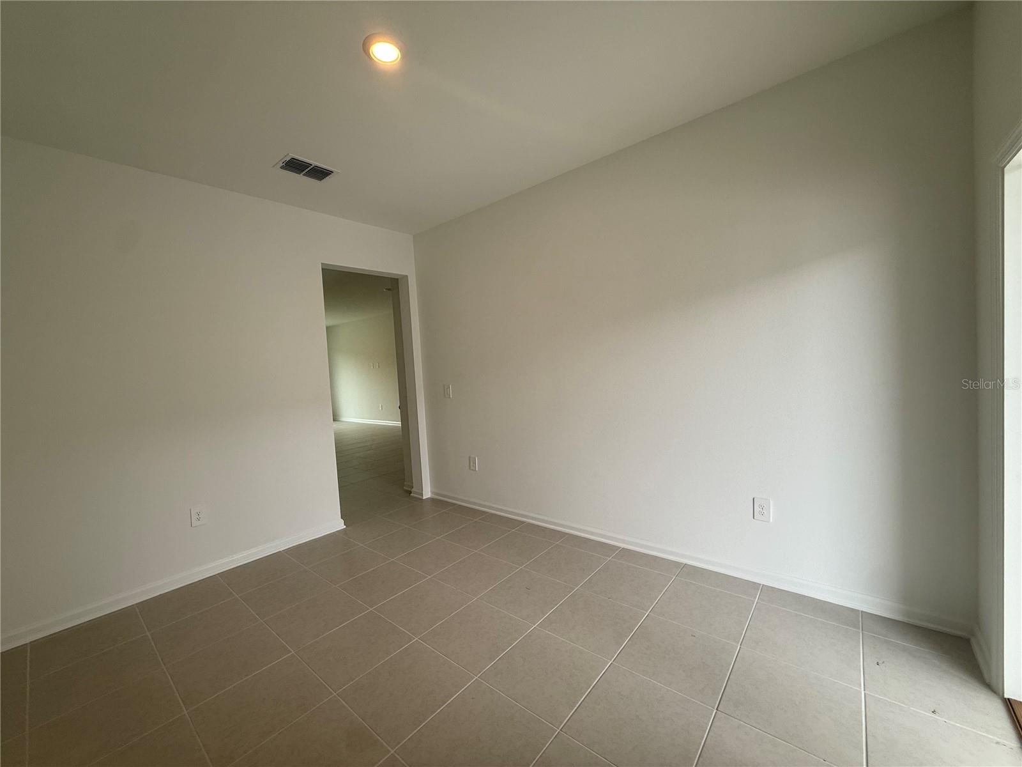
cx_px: 511
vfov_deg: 85.7
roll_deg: +3.4
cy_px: 384
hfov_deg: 102.1
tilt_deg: -1.9
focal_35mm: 14
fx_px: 413
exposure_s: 1/120
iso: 64
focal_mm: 2.22
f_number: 2.2
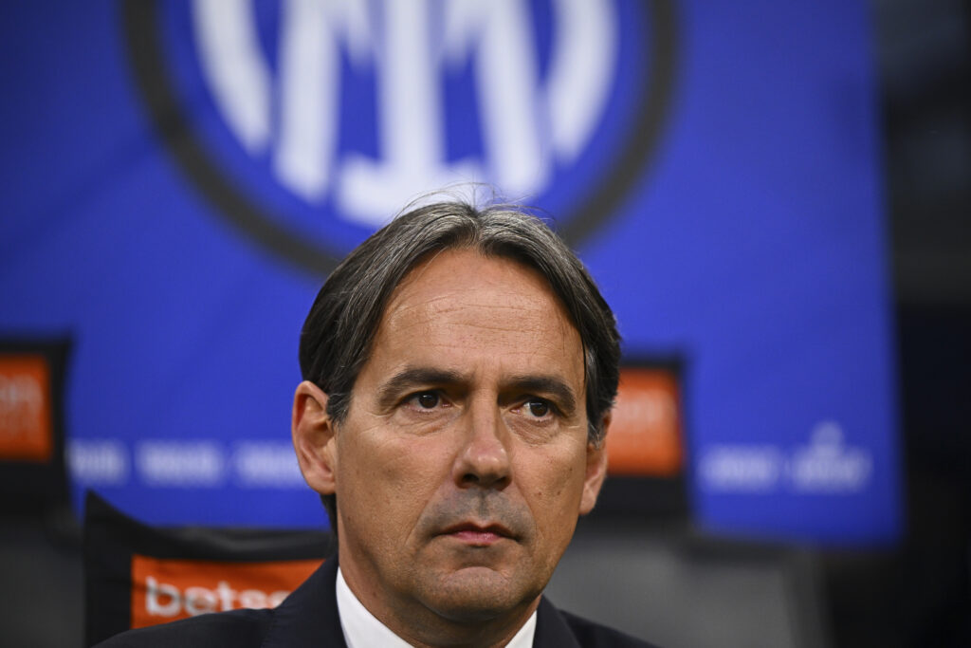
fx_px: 3776
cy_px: 324
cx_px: 486
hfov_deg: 14.7
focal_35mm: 140
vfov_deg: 9.8
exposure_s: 1/1250
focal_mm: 140
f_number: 2.8
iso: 2000
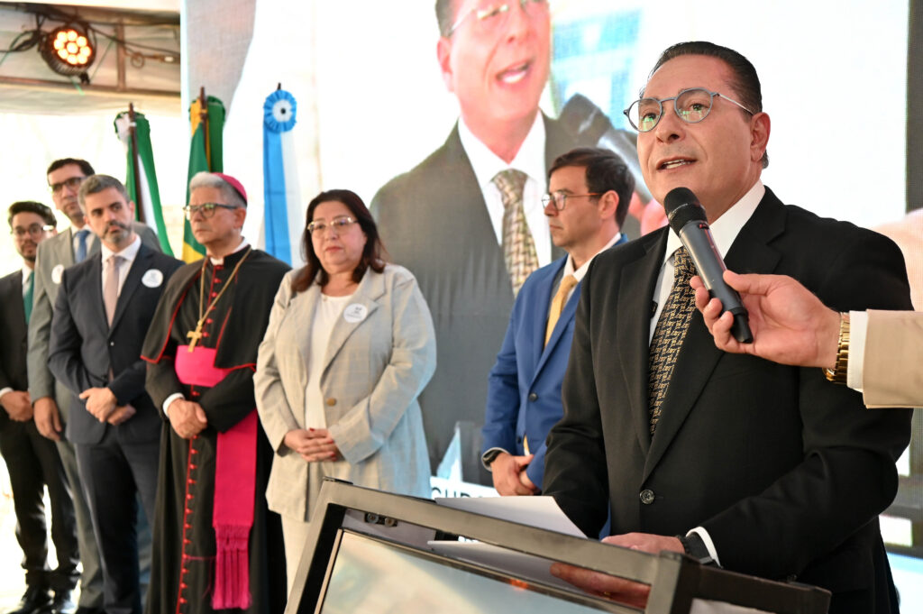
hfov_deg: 39.6
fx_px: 1281
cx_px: 462
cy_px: 307
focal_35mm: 50
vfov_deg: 26.9
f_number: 5
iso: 1250
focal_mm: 50
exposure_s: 1/200
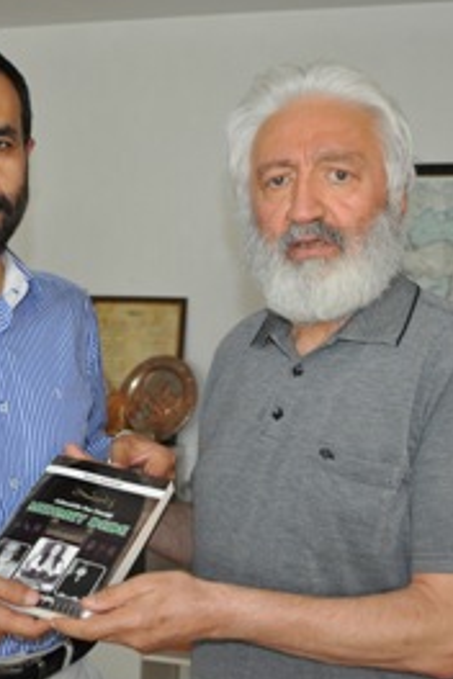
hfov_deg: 22.1
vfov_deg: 32.9
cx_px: 134
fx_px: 1151
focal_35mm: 61
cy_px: 350
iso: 800
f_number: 4
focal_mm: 24
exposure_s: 1/60
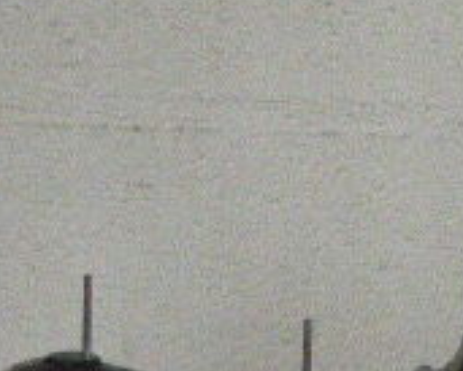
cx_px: 192
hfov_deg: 11.5
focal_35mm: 168
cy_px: 309
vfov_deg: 9.2
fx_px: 2303
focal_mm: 7.9
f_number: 4.1
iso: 1600
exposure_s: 1/250
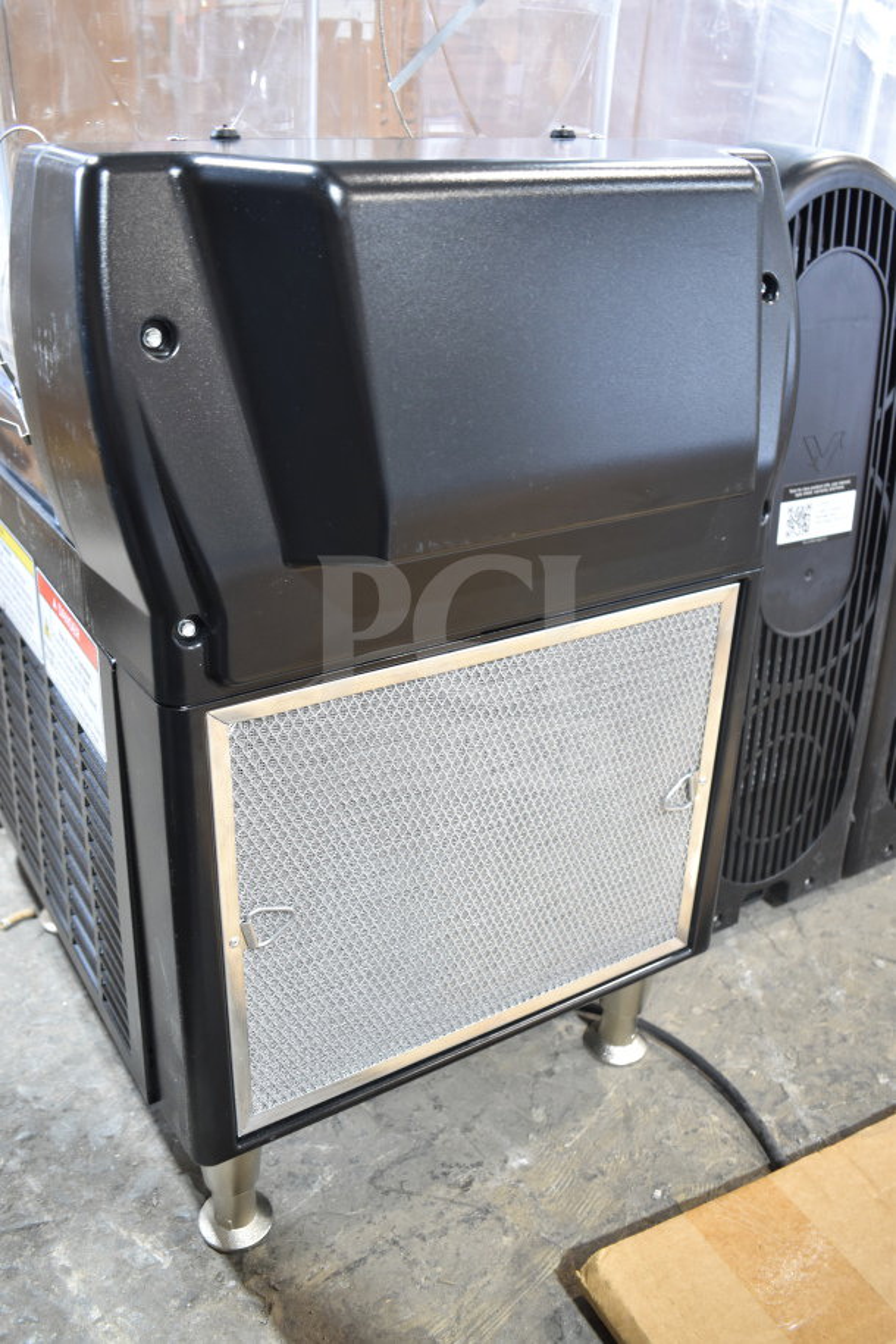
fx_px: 1232
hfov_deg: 40.0
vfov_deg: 57.2
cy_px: 672
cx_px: 448
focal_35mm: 33
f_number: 3.8
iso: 800
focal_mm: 22
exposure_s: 1/30
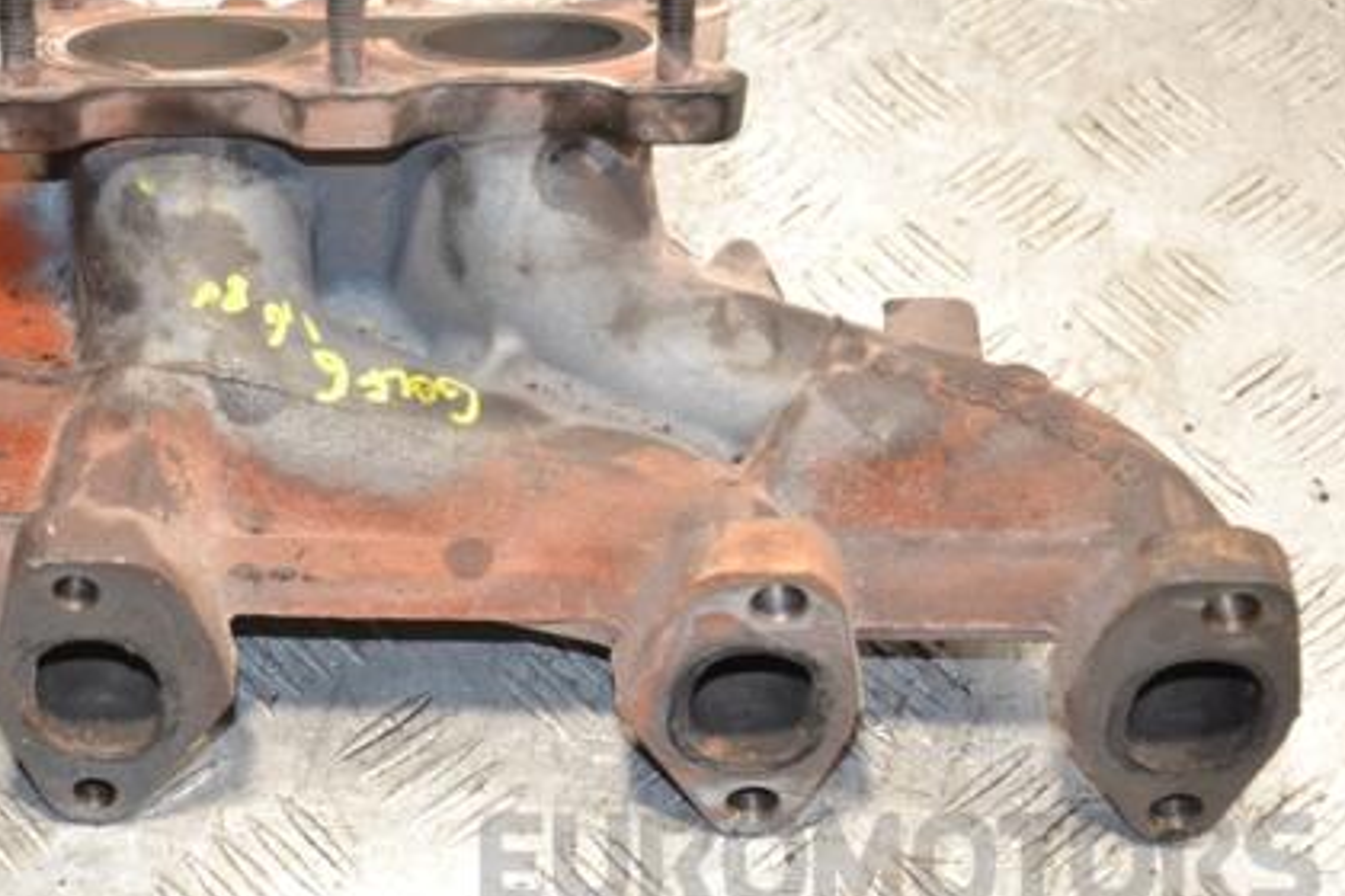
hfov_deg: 22.5
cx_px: 420
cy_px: 435
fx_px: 3362
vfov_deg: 15.2
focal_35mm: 90
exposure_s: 1/80
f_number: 4.8
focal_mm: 42
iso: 800
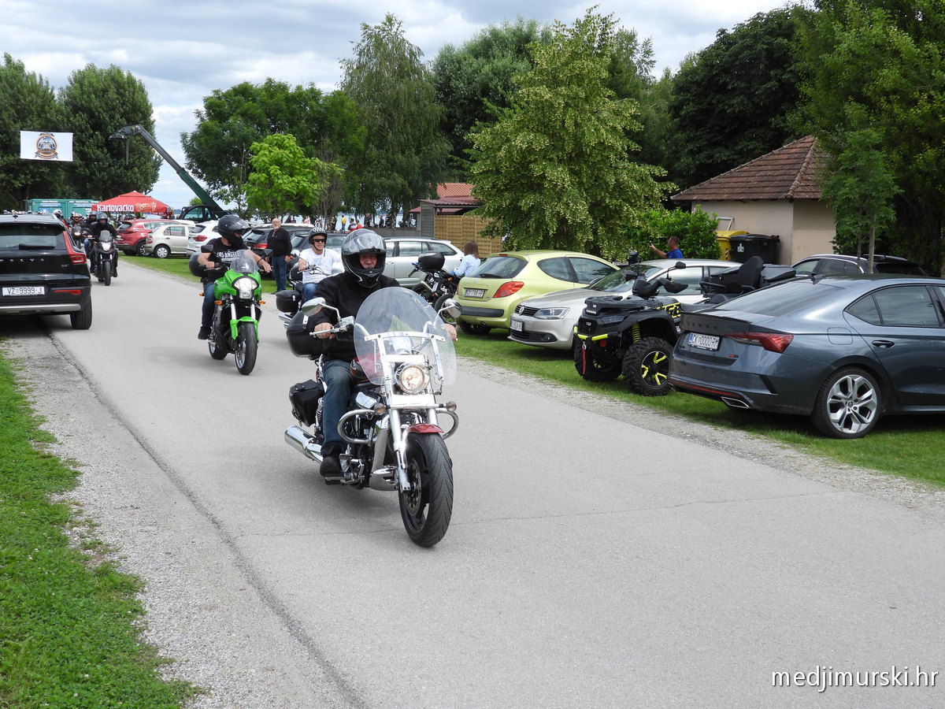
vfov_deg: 32.9
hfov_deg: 42.9
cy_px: 354
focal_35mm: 44
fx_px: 1201
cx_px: 472
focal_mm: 7.9
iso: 100
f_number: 3.2
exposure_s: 1/800
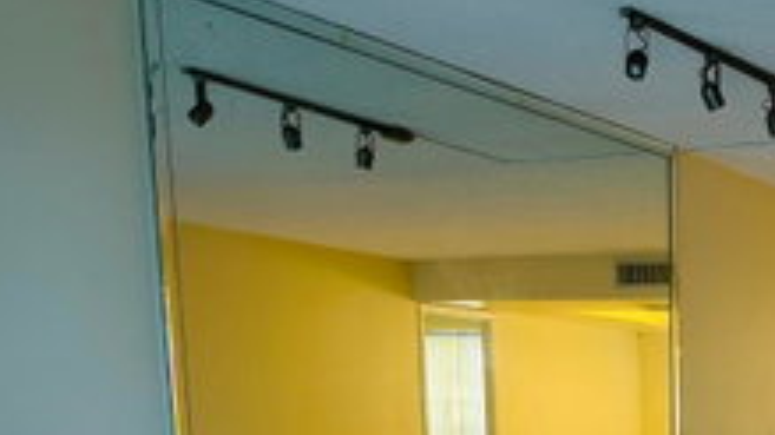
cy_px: 668
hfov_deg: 30.9
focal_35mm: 61
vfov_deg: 17.5
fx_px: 1253
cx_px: 835
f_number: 1.78
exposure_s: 1/60
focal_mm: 6.86
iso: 125
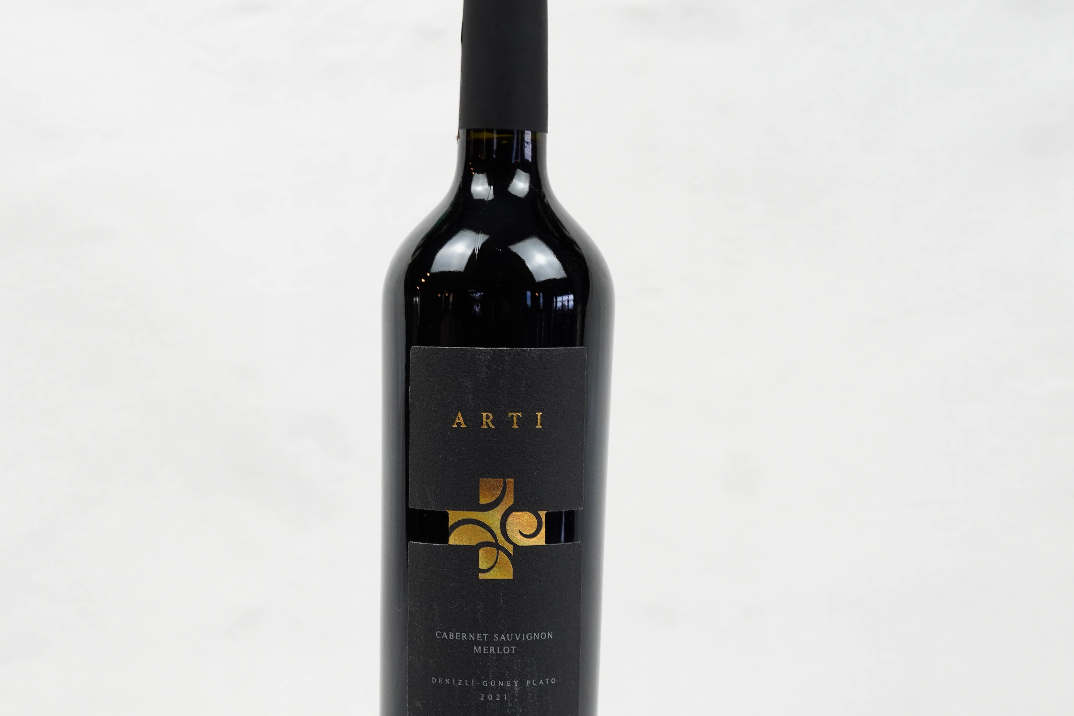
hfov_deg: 25.7
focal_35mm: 79
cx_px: 511
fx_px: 2357
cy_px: 392
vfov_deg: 17.3
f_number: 4
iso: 500
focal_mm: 35
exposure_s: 1/125
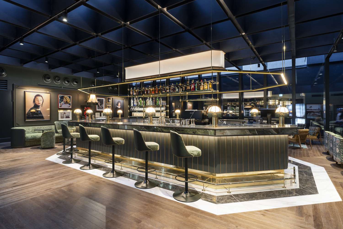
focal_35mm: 19
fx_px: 181
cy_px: 114
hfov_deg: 86.9
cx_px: 172
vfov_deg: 64.6
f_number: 16
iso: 200
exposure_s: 2
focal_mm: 19
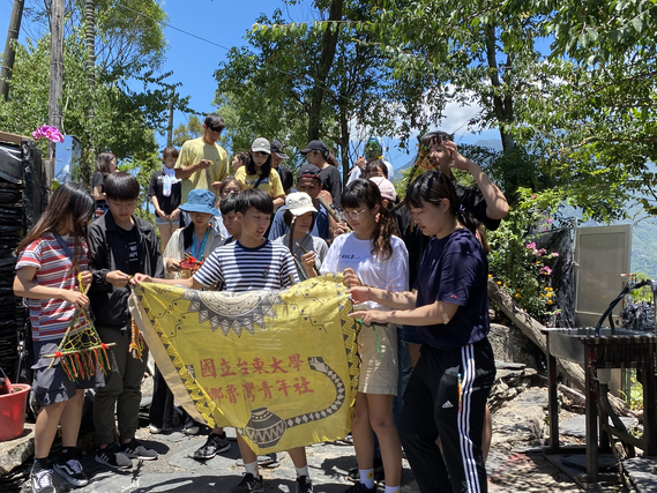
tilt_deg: -2.7
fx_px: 607
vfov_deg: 44.0
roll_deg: -0.2
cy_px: 287
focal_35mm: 32
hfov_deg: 56.7
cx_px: 300
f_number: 1.8
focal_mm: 4.25
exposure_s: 1/906
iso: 32
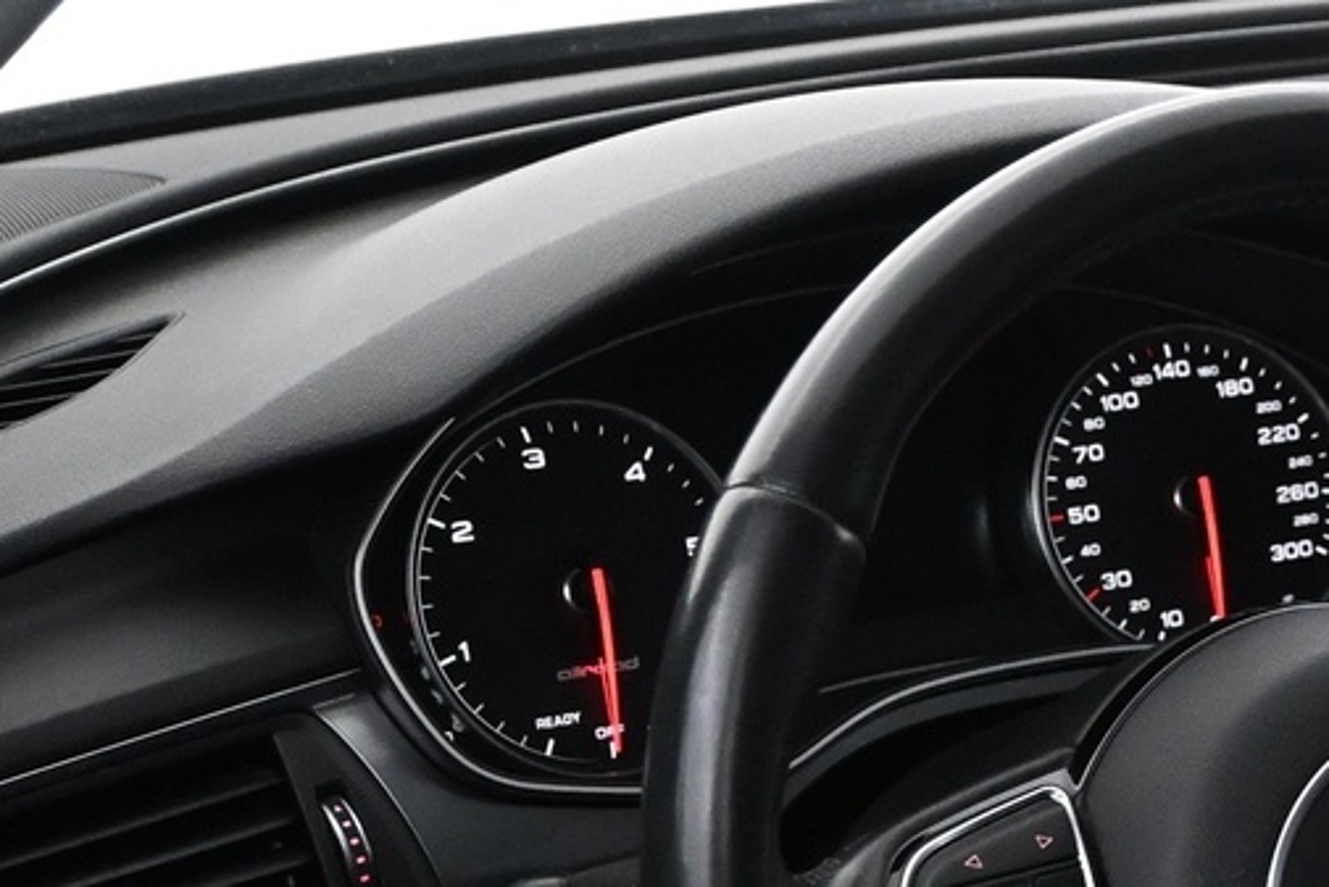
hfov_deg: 21.3
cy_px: 750
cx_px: 1192
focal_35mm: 94
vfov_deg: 14.5
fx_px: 3464
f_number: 3.8
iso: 4500
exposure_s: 1/60
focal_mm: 19.5
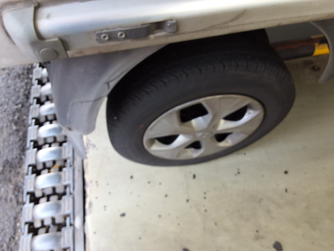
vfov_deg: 49.7
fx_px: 270
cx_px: 167
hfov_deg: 63.4
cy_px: 126
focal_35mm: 28
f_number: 1.9
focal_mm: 2.91
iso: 40
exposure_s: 1/40
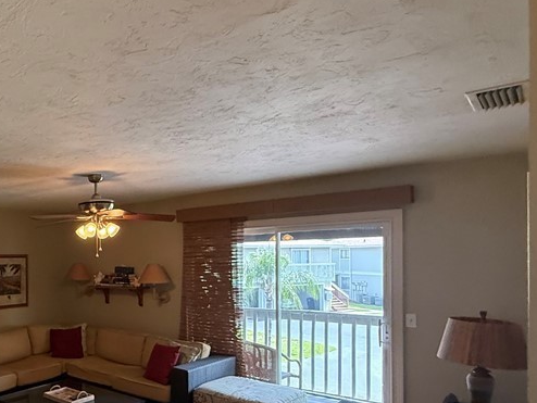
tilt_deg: -0.8
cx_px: 20
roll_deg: +1.9
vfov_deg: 47.6
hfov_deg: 51.5
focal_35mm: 29
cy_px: 264
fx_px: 450
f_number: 2.2
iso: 500
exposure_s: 1/120
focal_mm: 2.22
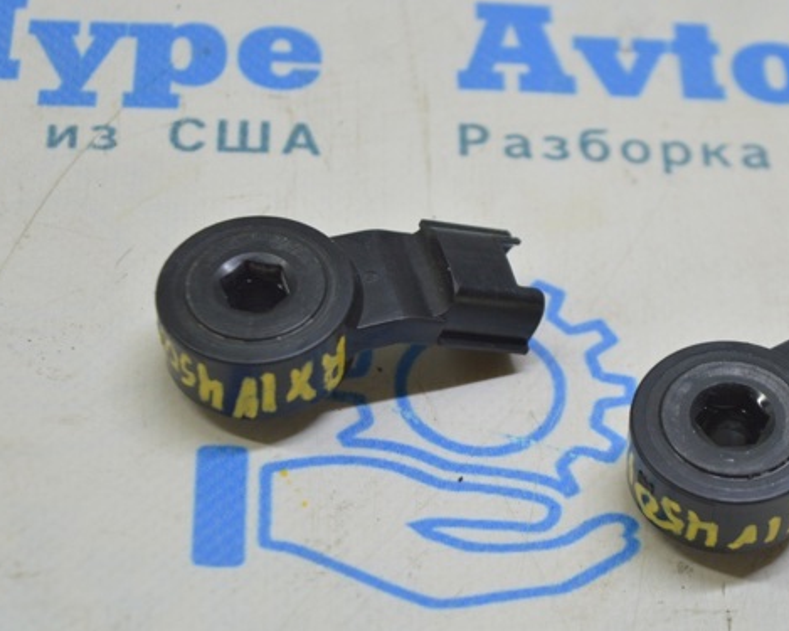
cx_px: 518
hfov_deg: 18.1
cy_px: 331
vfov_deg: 14.6
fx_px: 2466
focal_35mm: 106
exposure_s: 1/25
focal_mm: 55
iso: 400
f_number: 5.6
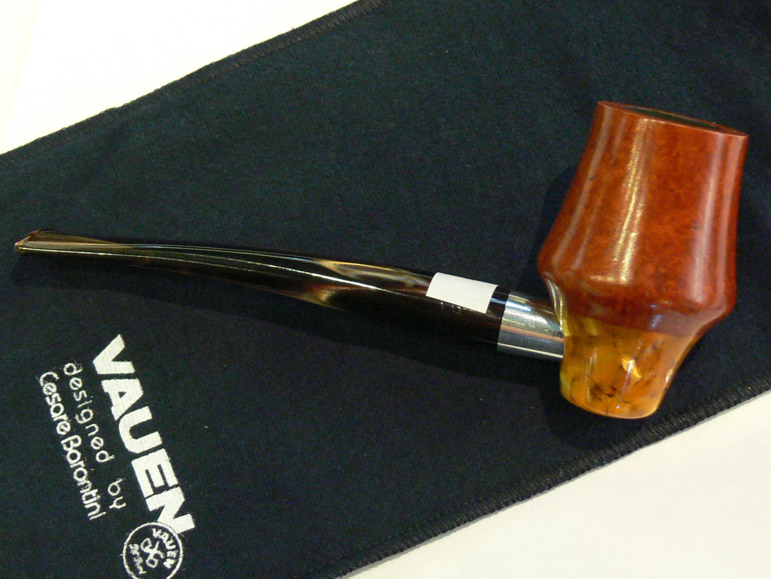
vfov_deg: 20.4
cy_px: 230
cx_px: 380
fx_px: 1604
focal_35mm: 72
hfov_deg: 27.0
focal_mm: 10.5
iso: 200
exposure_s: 1/6
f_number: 3.2
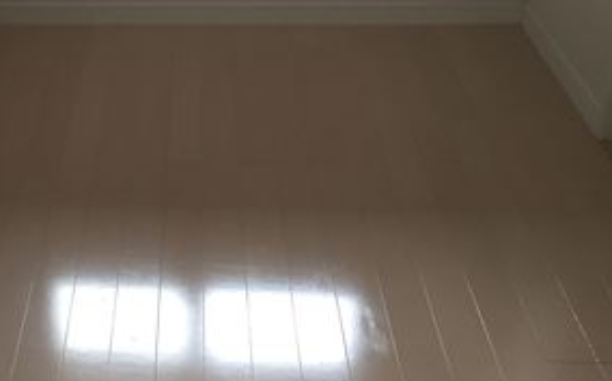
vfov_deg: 19.7
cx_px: 73
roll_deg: +1.7
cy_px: 71
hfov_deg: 30.3
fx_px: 1083
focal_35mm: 65
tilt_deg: -25.2
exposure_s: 1/33
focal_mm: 4.15
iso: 100
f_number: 2.2
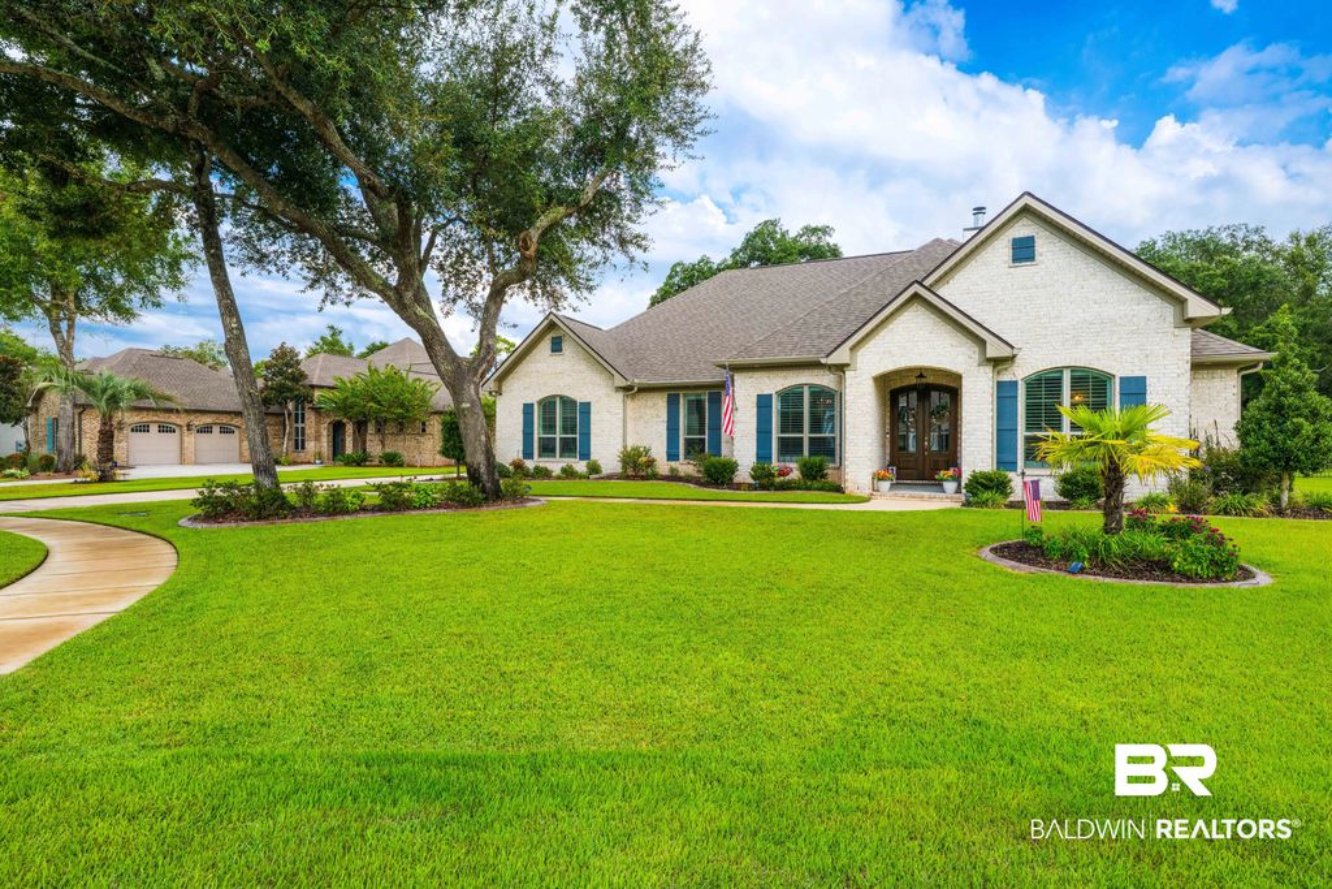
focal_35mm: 18
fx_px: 648
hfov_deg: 91.6
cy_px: 444
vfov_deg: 68.9
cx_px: 666
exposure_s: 1/200
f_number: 11
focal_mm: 17.5
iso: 400
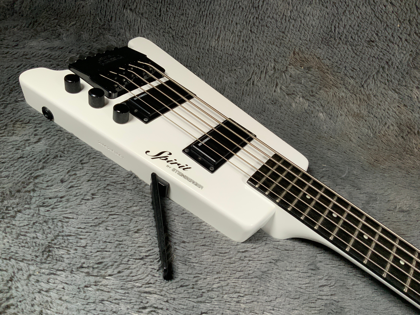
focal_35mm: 29
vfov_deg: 48.2
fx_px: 352
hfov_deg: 61.7
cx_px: 210
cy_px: 158
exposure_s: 1/312
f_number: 1.8
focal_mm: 3
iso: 32
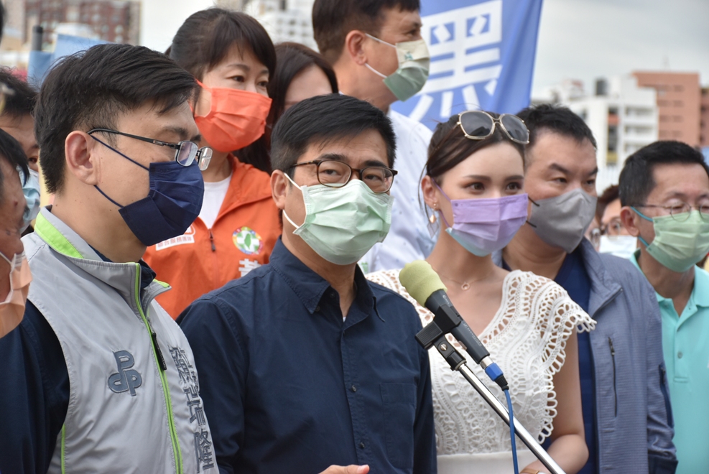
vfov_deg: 14.7
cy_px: 237
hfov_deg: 21.9
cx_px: 354
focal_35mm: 93
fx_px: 1833
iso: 560
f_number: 5
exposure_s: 1/250
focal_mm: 62
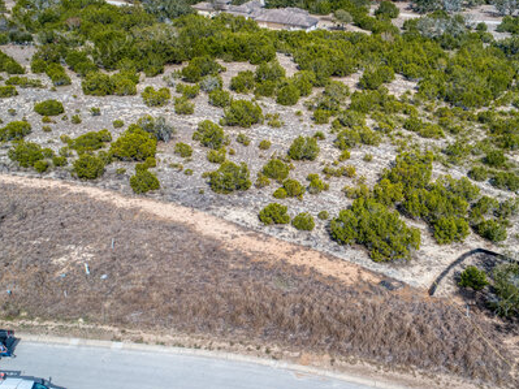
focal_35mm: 37
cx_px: 319
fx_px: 555
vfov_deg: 38.6
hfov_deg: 49.7
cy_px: 185
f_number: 5
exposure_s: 1/400
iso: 200
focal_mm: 8.8
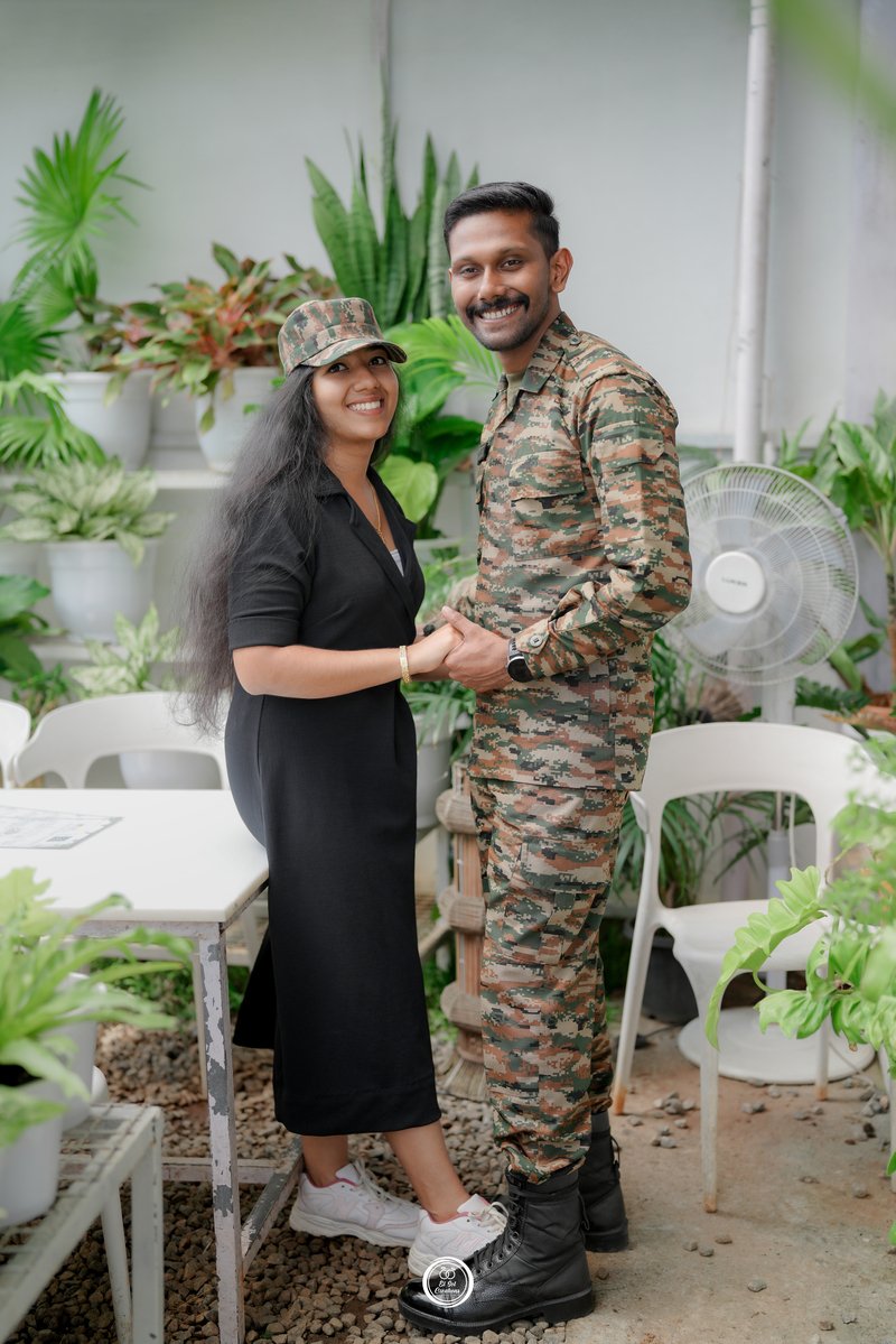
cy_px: 672
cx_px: 448
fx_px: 1865
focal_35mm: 50
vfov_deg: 39.6
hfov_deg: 27.0
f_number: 2
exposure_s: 1/1000
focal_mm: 50
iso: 160
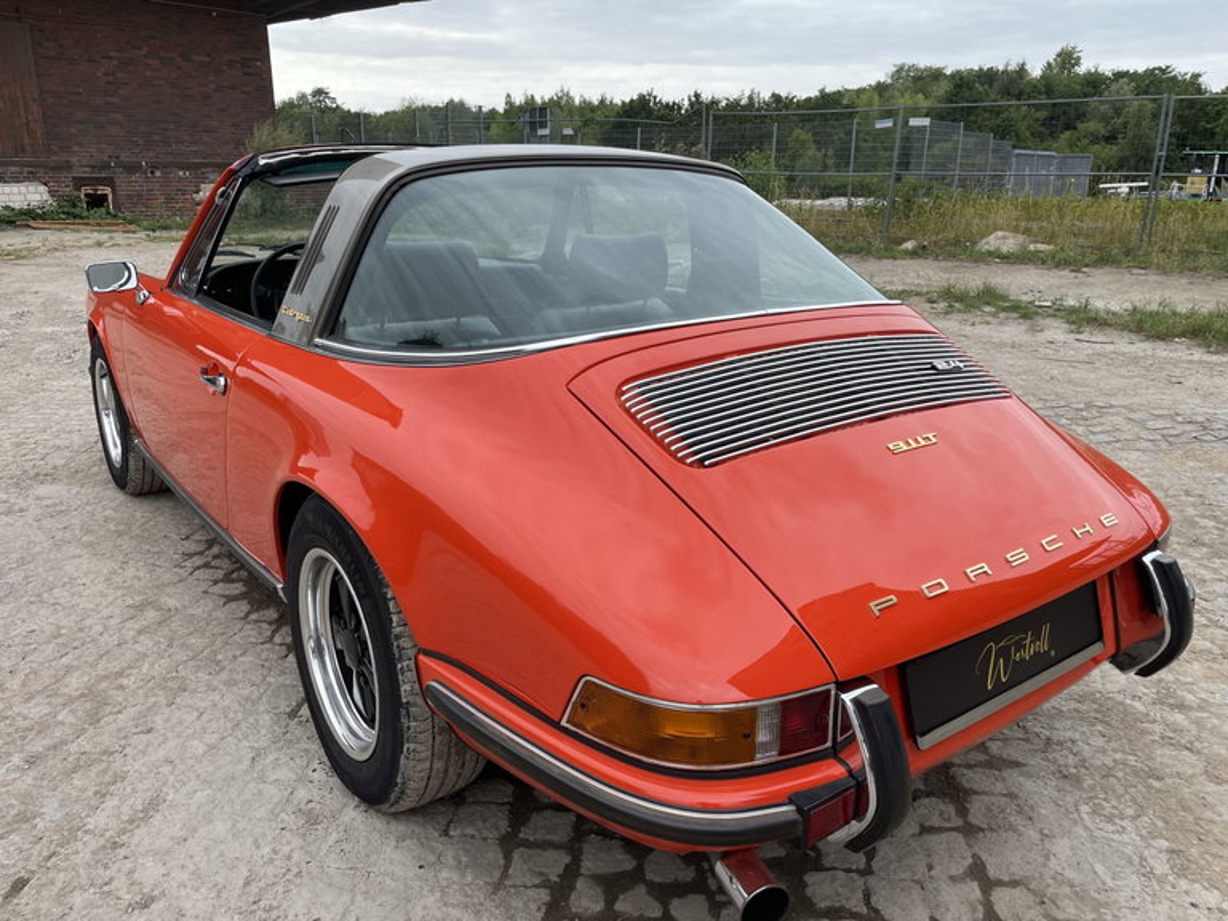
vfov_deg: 53.1
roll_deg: -0.8
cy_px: 460
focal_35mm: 26
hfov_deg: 67.3
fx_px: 922
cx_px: 614
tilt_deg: -17.7
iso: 32
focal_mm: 4.2
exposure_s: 1/619
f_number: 1.6
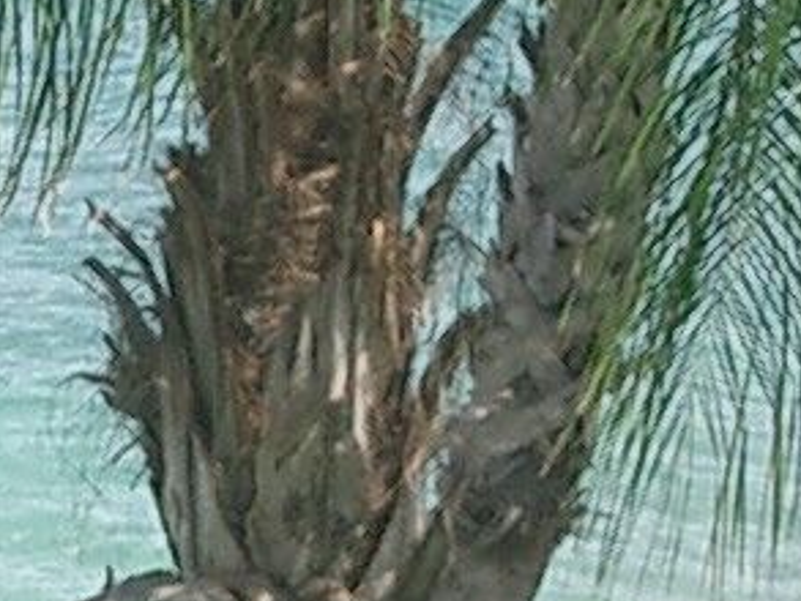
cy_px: 150
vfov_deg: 4.3
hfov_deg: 5.8
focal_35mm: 342
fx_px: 7917
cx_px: -142
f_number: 3.1
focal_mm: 8.2
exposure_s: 1/640
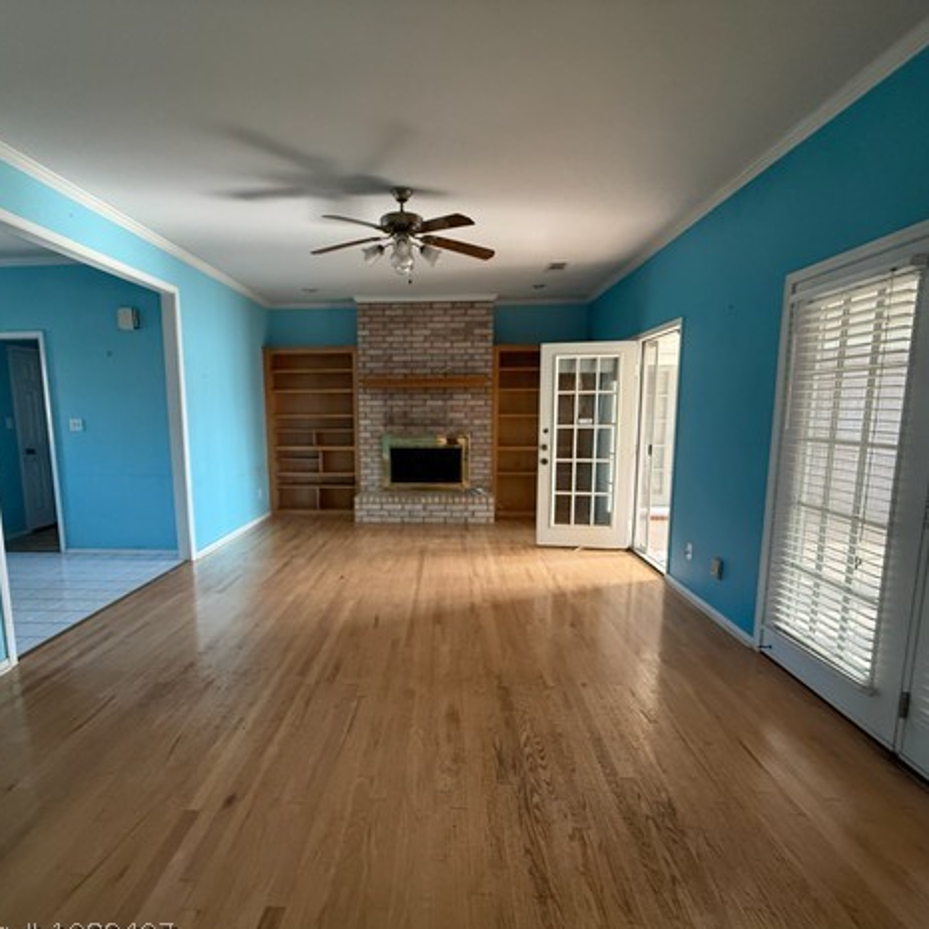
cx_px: 421
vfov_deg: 84.0
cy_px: 476
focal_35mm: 17
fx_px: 516
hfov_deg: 83.7
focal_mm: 2.22
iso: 320
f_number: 2.2
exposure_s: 1/78
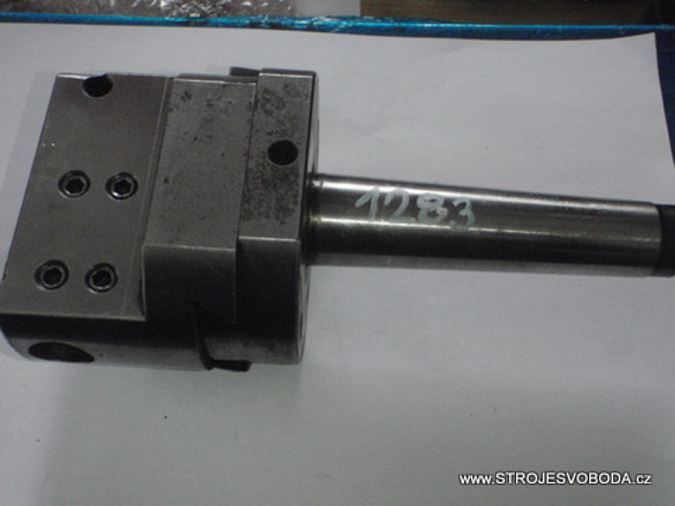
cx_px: 338
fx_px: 702
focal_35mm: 36
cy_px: 253
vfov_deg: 39.7
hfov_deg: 51.4
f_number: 4.1
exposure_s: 1/125
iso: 800
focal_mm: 6.53
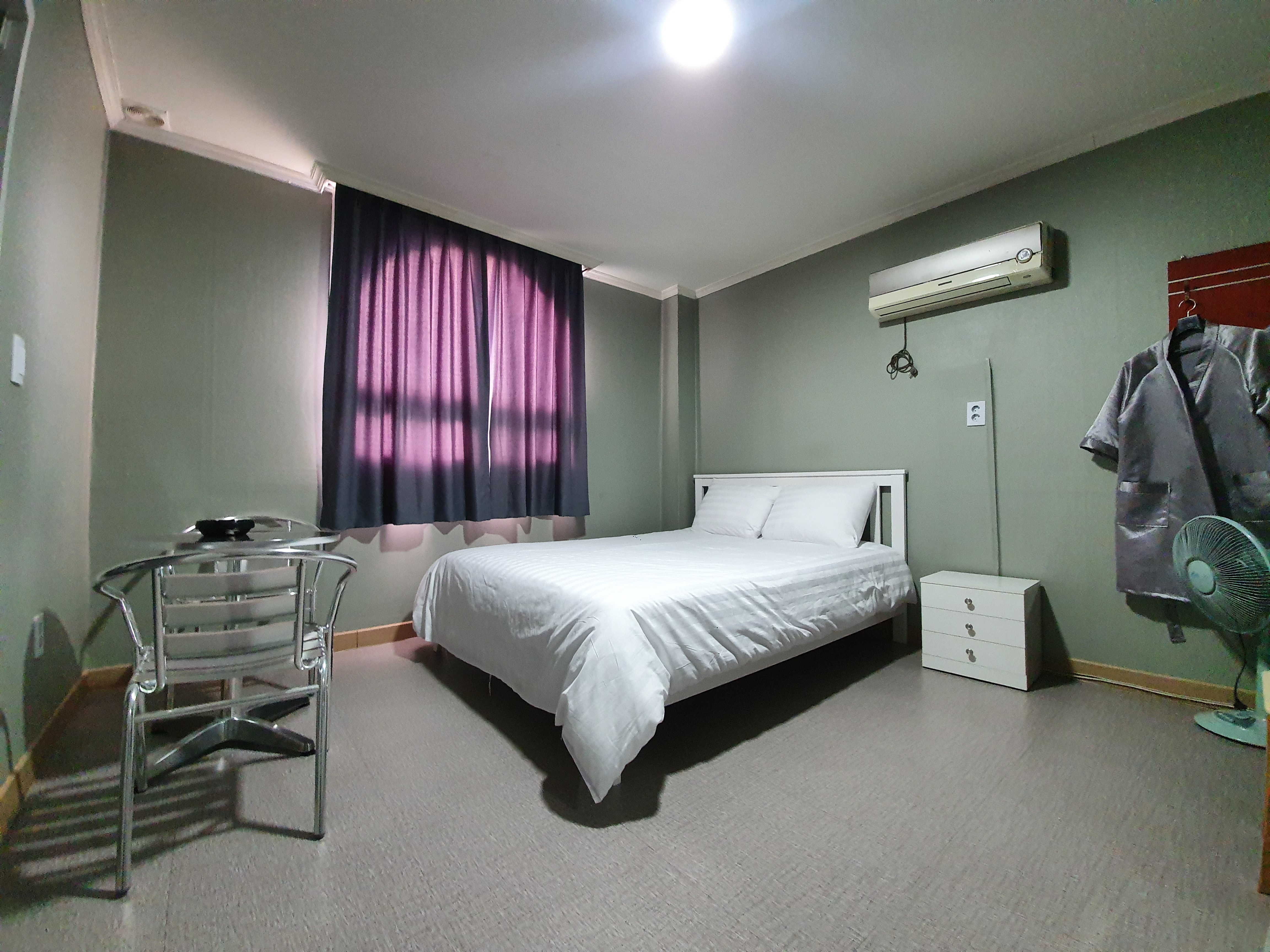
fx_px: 477
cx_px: 635
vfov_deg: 89.9
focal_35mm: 13
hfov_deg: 106.2
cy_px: 476
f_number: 2.2
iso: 400
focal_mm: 1.8
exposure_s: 1/30
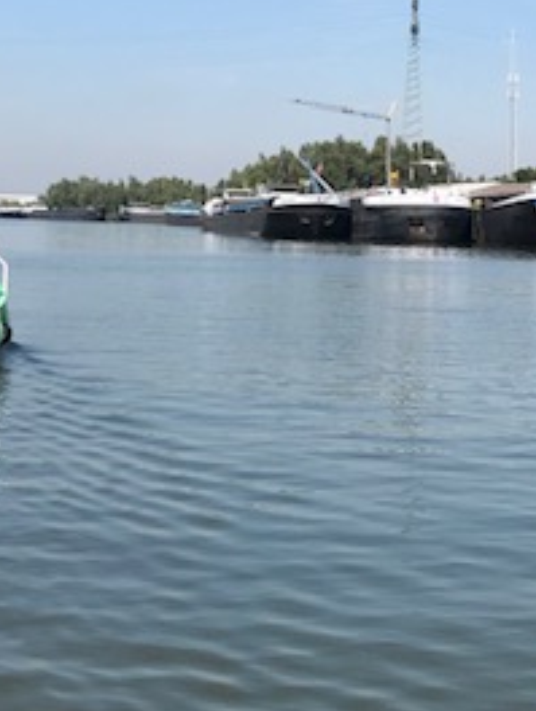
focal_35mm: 68
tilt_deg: +9.0
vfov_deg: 27.2
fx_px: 1399
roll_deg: +2.6
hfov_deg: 21.7
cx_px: 276
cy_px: 27
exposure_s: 1/2740
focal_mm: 3.99
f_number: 1.8
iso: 20
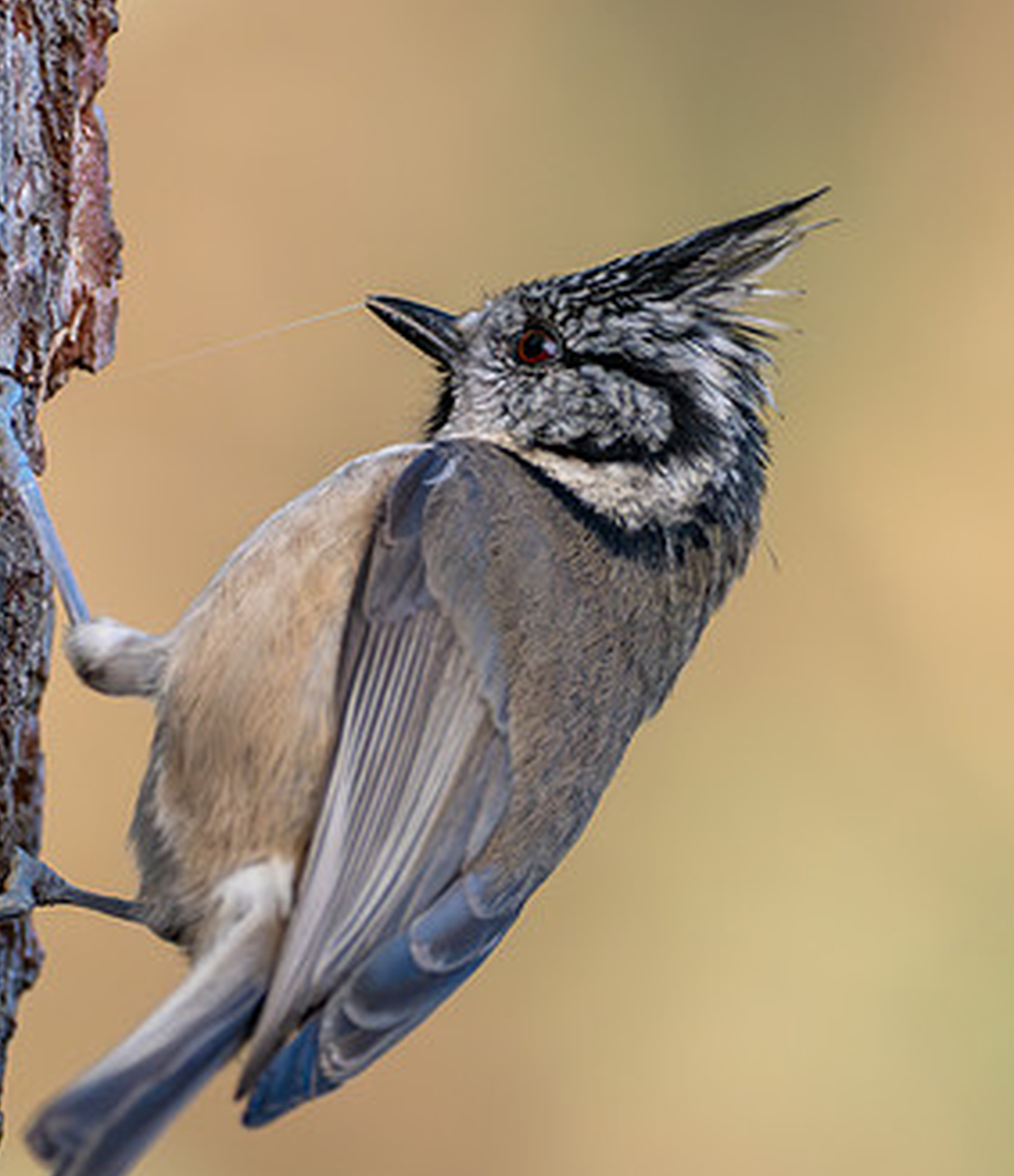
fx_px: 45953
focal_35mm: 1281
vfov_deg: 1.5
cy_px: 806
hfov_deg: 1.3
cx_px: 531
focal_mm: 300
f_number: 4
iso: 1250
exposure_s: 1/1000
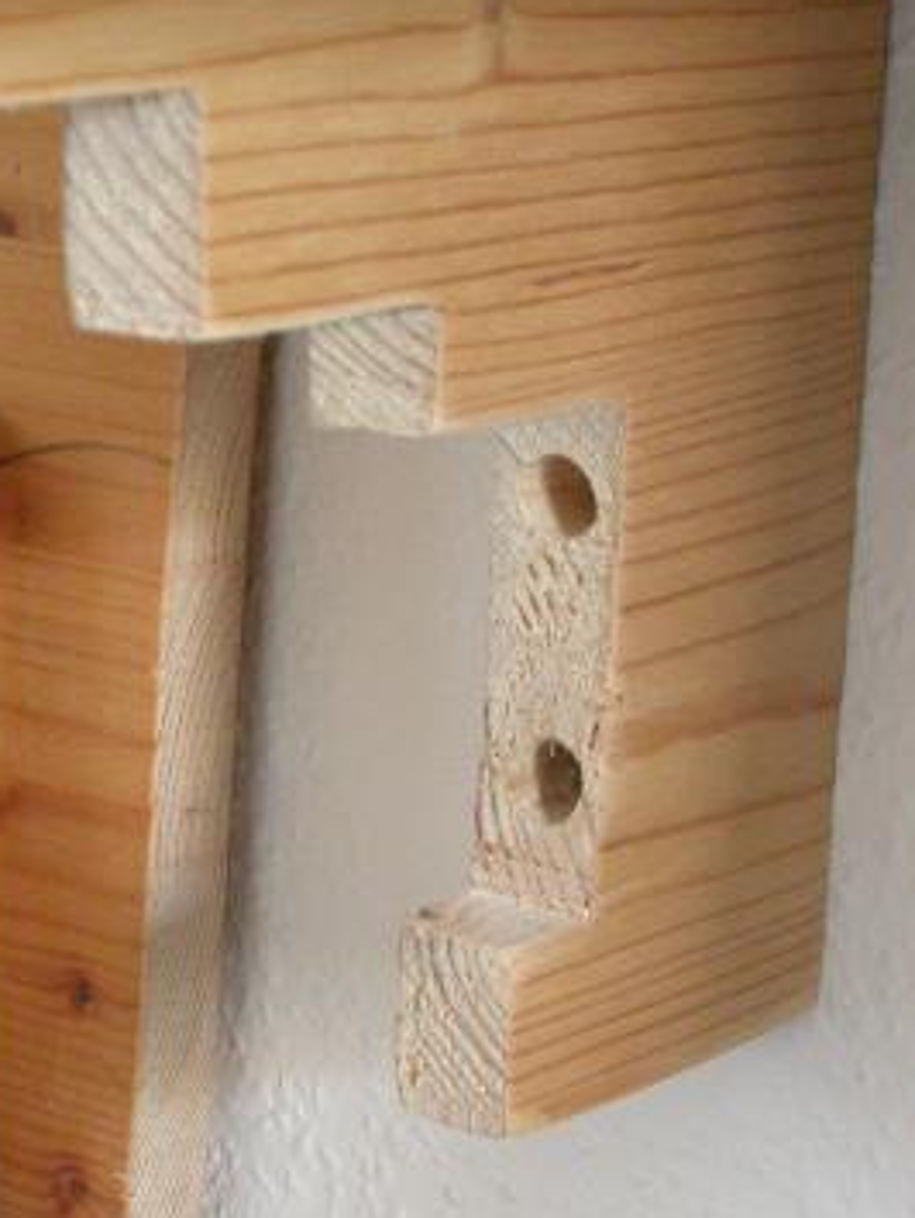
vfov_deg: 18.7
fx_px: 3696
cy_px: 678
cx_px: -48
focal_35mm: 105
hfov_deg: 13.9
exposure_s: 1/3.6
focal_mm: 12.9
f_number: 3.1
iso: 400
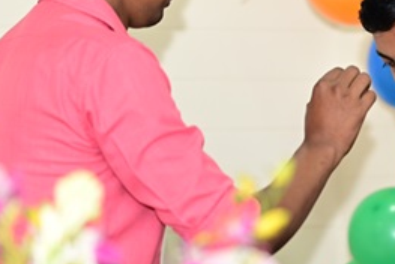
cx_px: 347
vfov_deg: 5.1
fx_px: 2988
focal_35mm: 272
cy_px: 51
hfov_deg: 7.5
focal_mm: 85
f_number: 1.8
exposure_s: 1/200
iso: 320
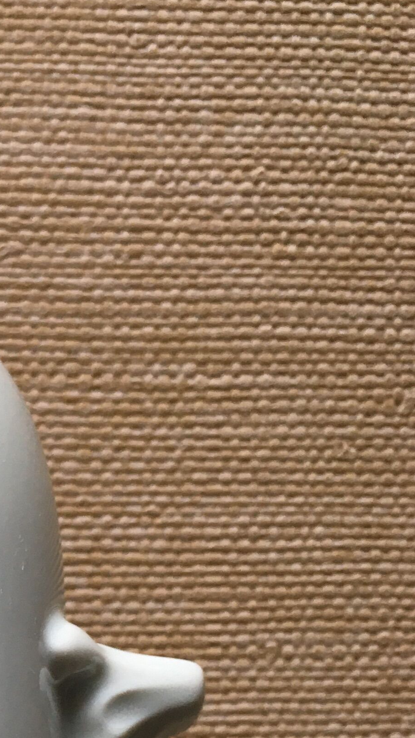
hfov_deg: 14.1
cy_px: 672
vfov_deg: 25.9
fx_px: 1546
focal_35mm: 79
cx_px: -240
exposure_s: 1/33
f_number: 2.2
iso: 32
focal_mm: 4.15
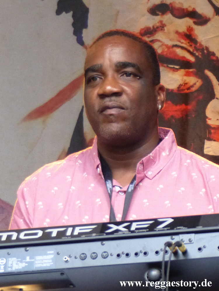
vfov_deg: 12.6
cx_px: 110
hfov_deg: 9.5
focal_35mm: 157
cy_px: 146
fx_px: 1324
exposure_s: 1/160
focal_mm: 28.3
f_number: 2.8
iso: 400
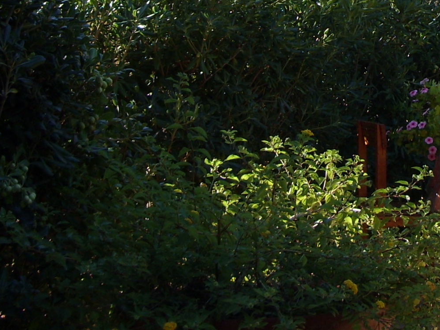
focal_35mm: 124
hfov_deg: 15.6
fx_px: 1576
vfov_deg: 11.7
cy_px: -87
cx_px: 426
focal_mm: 6.3
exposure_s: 1/284
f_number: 2.8
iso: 50
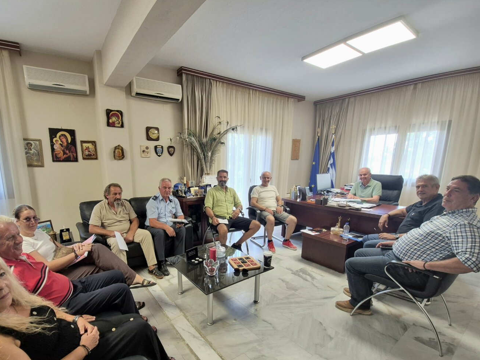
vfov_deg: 81.2
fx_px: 208
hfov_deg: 97.5
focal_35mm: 15
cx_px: 205
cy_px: 207
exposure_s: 1/50
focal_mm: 1.74
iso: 400
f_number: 2.2
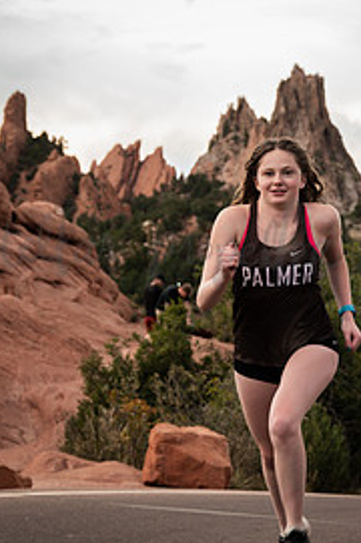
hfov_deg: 10.8
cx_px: 242
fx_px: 1900
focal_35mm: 126
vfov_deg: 16.3
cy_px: 244
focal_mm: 76
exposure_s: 1/160
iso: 1000
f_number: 6
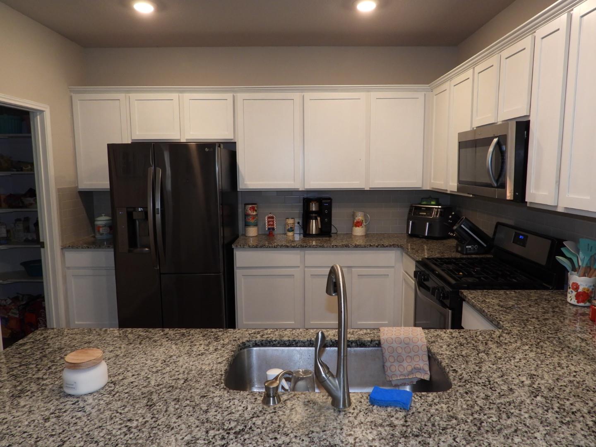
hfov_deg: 71.6
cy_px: 224
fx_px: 413
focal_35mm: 24
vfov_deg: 56.8
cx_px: 298
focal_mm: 4.3
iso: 200
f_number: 2.8
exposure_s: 1/30
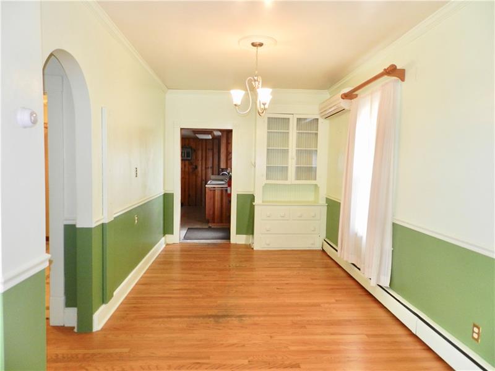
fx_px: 329
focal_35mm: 23
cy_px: 186
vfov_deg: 58.9
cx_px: 248
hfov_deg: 73.9
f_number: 3.4
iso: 200
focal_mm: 4
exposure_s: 1/30
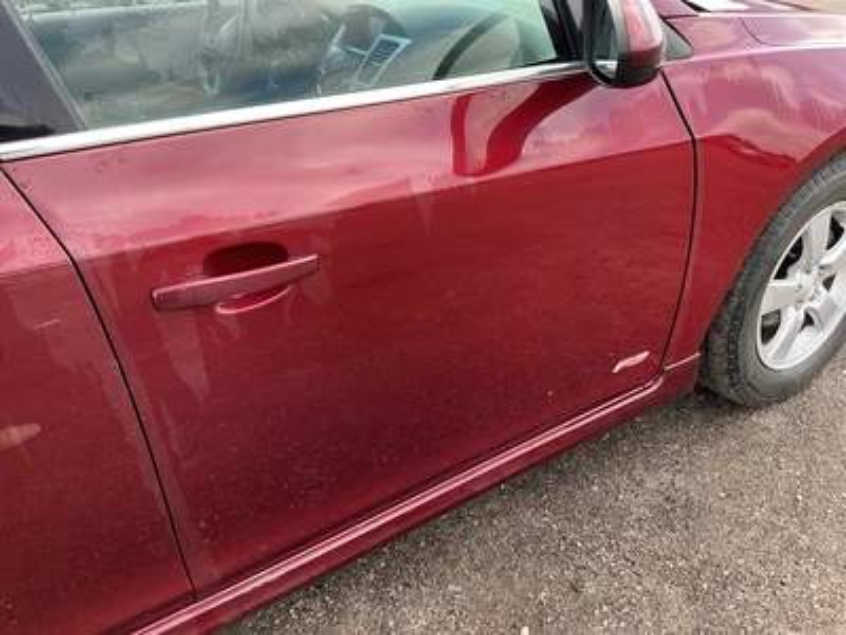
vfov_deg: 49.7
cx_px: 423
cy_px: 318
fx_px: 684
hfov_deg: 63.4
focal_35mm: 28
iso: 20
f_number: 1.8
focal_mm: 3
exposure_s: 1/122
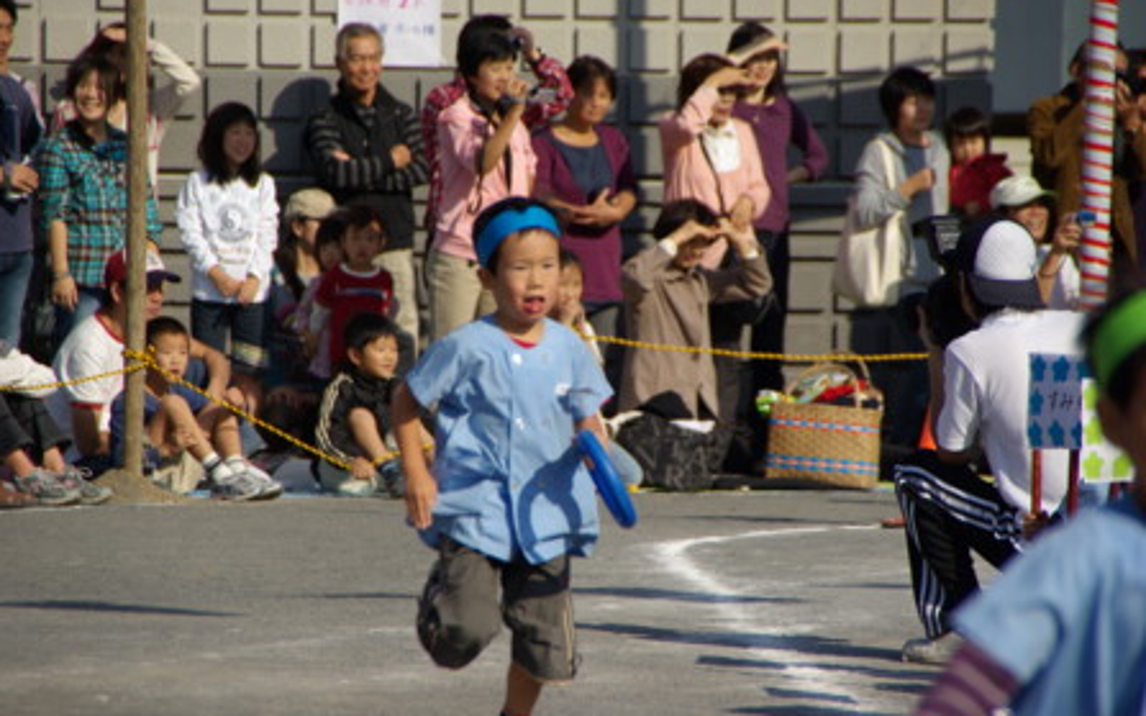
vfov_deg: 4.3
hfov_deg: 6.8
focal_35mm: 308
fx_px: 9616
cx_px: 574
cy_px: 350
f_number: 6.2
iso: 200
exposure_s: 1/1000
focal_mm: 200
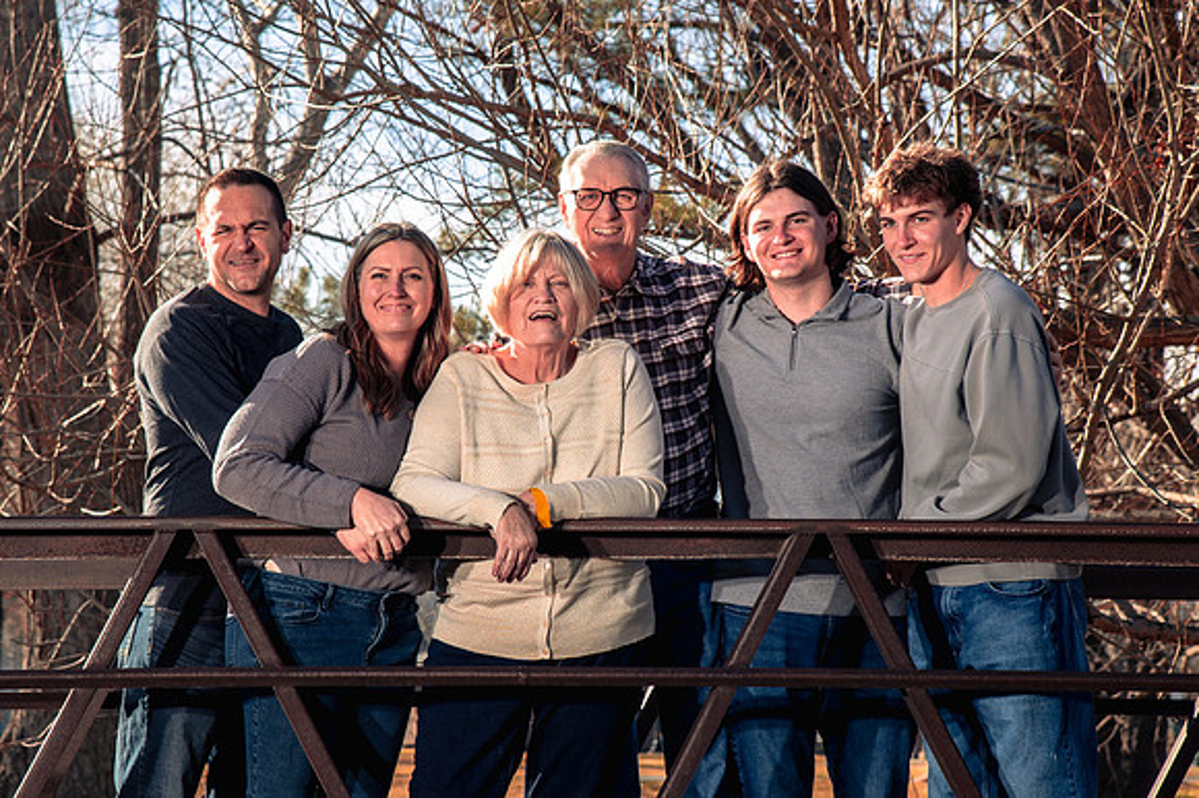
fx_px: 4471
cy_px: 451
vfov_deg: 10.2
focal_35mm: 134
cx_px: 614
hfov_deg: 15.3
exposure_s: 1/250
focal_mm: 100
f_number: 9
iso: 200
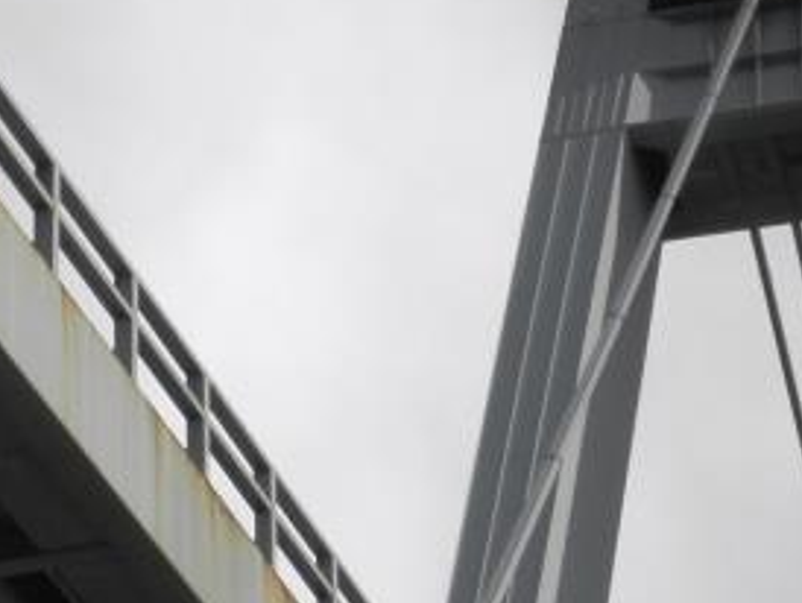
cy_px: 50
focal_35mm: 213
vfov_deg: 7.0
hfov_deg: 9.3
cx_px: 202
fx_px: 4939
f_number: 5.6
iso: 64
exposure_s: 1/400
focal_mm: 10.29
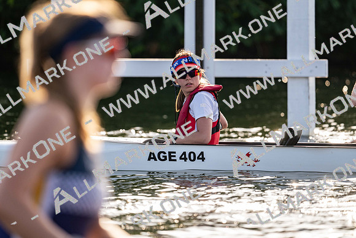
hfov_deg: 5.2
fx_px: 3956
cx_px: 178
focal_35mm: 400
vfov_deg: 3.4
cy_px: 119
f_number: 4.5
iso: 1000
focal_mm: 400
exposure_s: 1/2500
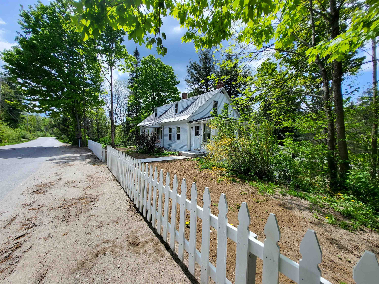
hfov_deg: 106.2
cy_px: 142
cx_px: 190
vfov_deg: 89.9
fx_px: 142
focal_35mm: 13
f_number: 2.2
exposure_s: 1/960
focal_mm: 1.74
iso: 32
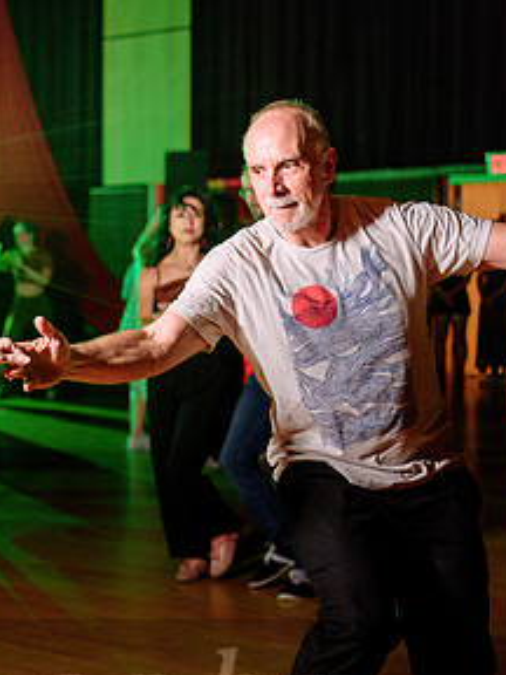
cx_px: -131
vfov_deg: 21.1
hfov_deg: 15.2
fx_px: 1813
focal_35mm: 93
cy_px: 376
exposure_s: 1/60
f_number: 2.8
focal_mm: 48
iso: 1000
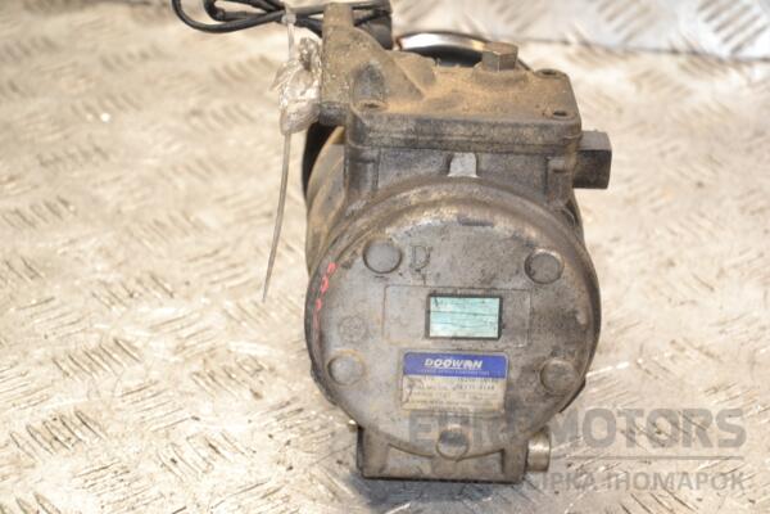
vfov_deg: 12.2
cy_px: 257
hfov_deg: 18.2
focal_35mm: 112
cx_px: 385
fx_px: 2406
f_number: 5.3
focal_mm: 75
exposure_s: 1/80
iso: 800
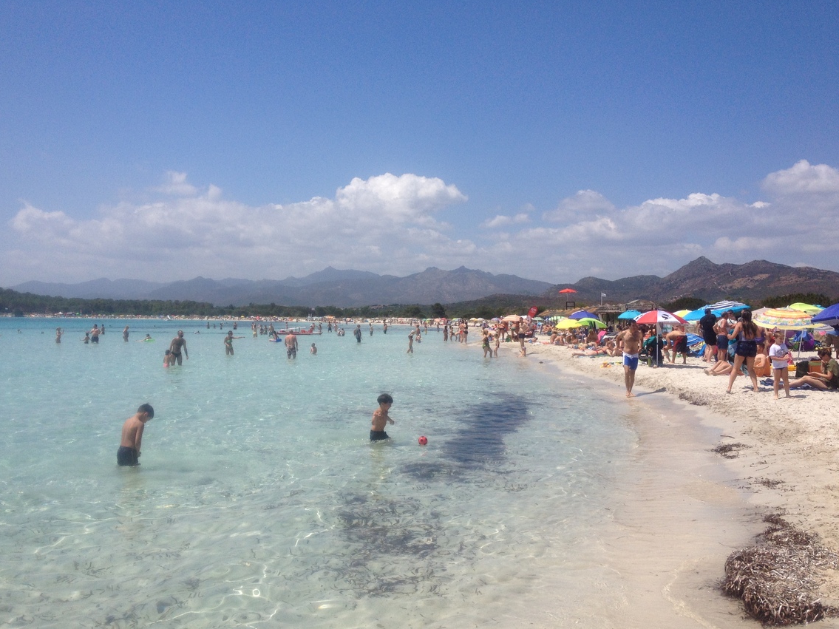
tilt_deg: -2.3
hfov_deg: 50.1
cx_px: 407
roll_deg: +0.0
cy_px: 324
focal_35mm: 37
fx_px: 897
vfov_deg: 38.7
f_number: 2.4
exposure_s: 1/3247
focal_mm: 4.28
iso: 50
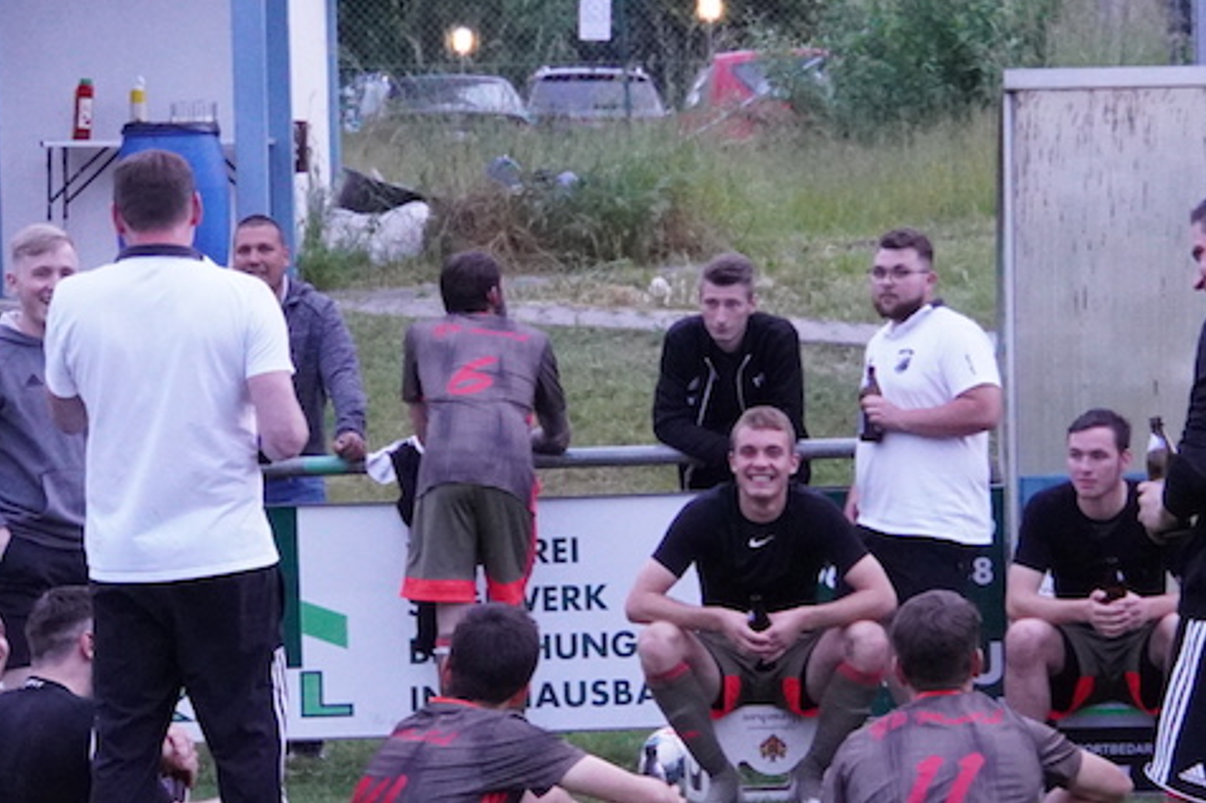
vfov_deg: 7.3
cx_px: 887
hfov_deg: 11.0
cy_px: 393
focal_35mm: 187
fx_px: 6266
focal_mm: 55
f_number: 5.6
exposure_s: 1/80
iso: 6400
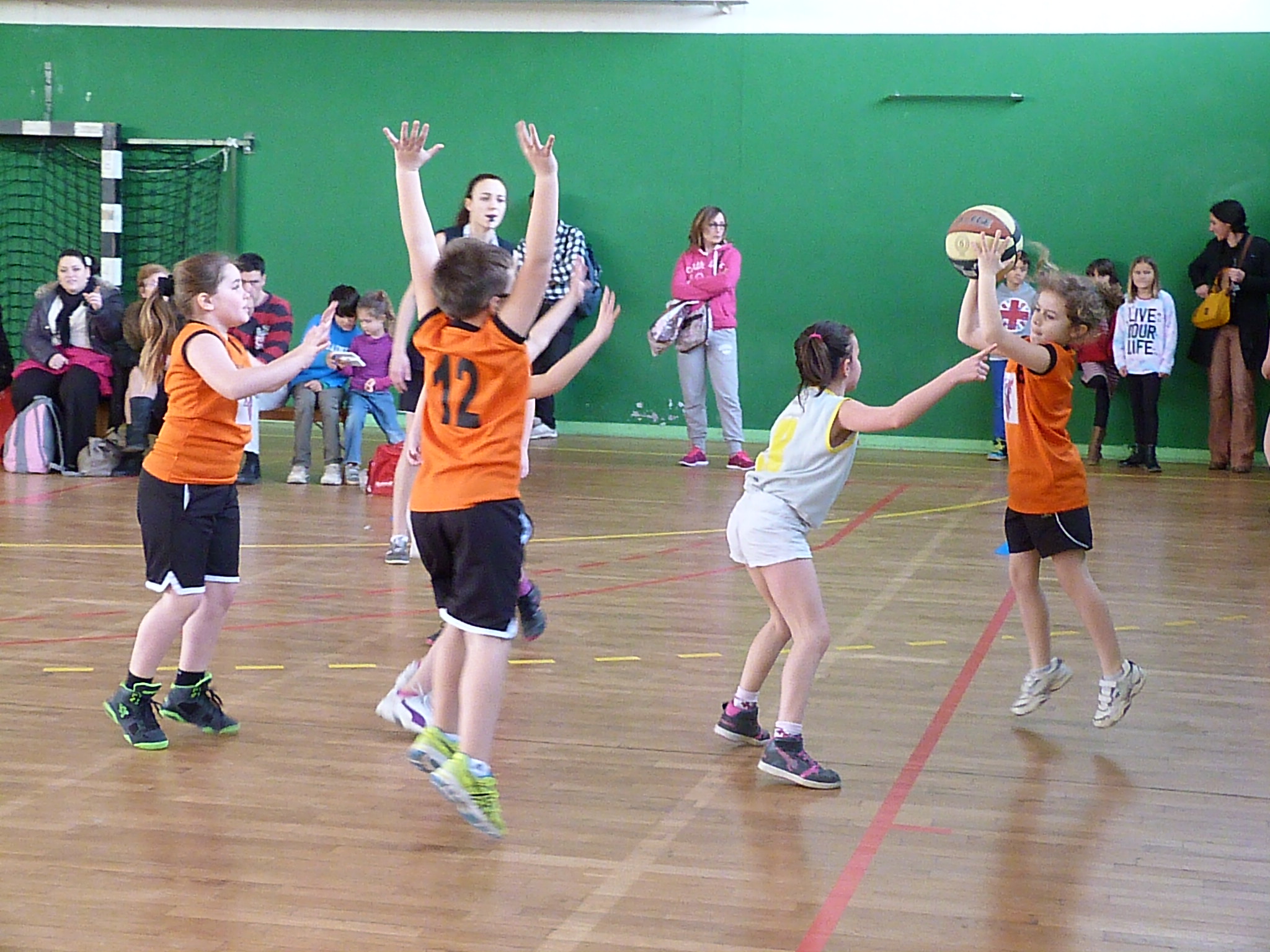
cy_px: 476
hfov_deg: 29.0
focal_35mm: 67
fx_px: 2458
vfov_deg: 21.9
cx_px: 635
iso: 1000
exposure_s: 1/60
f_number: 3.3
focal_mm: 12.1
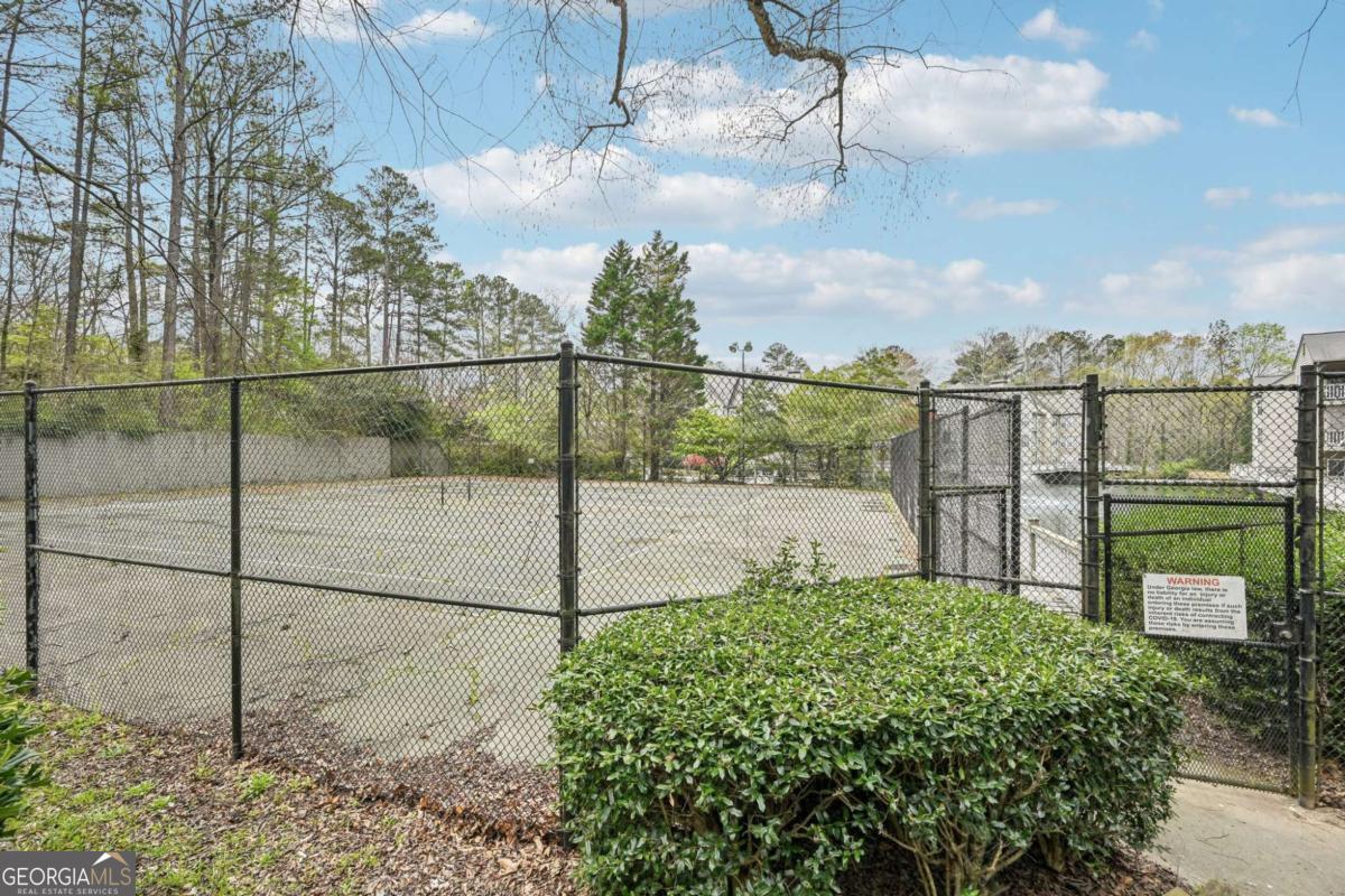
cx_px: 672
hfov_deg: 104.3
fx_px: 523
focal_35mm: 14
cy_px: 448
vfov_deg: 81.2
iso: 100
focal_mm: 14
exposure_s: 1/250
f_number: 8
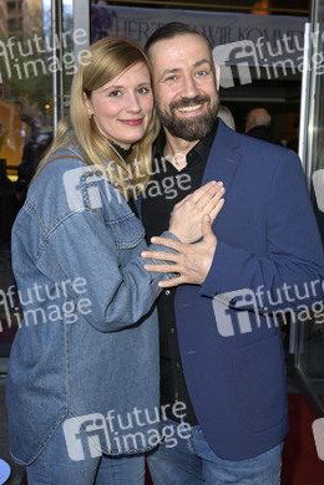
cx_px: 163
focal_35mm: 43
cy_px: 245
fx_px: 580
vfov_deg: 45.4
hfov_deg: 31.2
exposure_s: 1/160
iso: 500
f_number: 5.6
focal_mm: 42
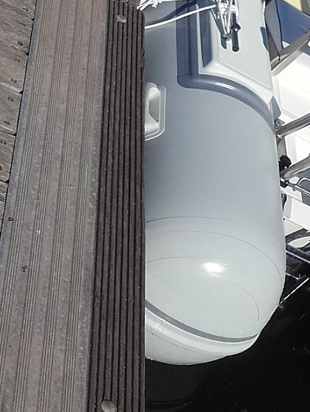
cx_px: 378
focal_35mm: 85
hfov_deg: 16.6
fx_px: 1015
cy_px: 31
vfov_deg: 22.4
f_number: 2.2
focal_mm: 3.31
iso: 50
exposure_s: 1/2849
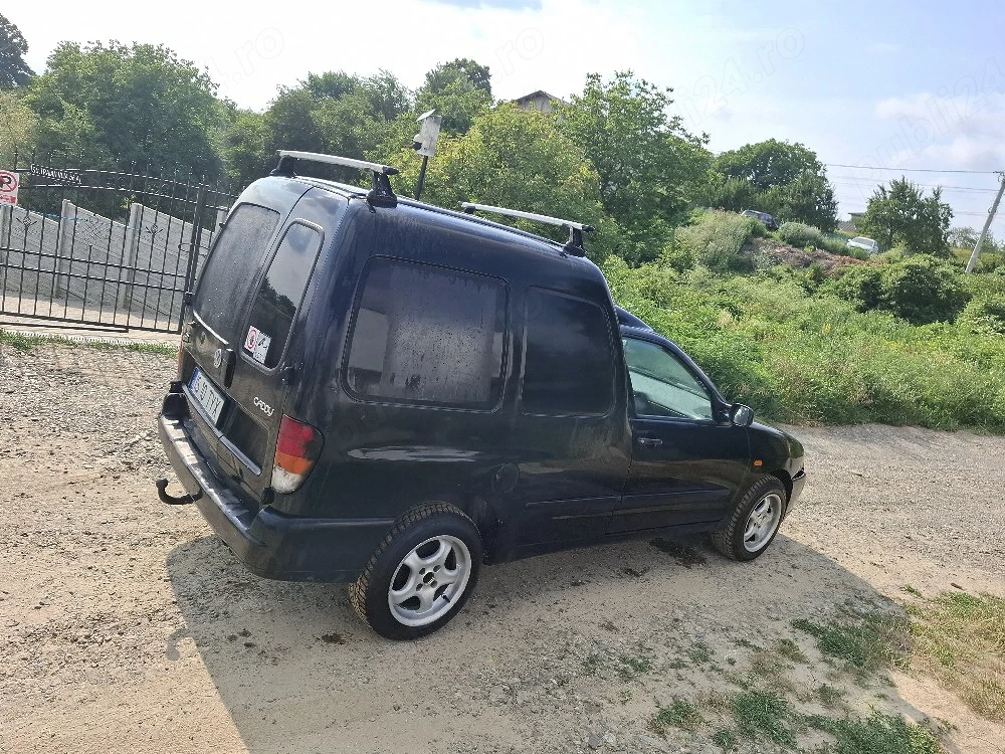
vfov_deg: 58.9
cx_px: 502
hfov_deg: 73.9
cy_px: 377
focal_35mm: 23
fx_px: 668
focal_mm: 5.54
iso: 50
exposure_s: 1/2000
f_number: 1.8
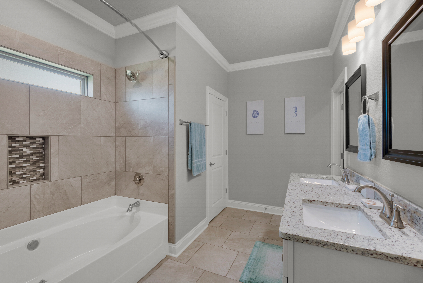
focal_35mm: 16
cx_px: 212
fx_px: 188
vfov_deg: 73.8
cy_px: 142
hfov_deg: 96.7
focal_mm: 16
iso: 200
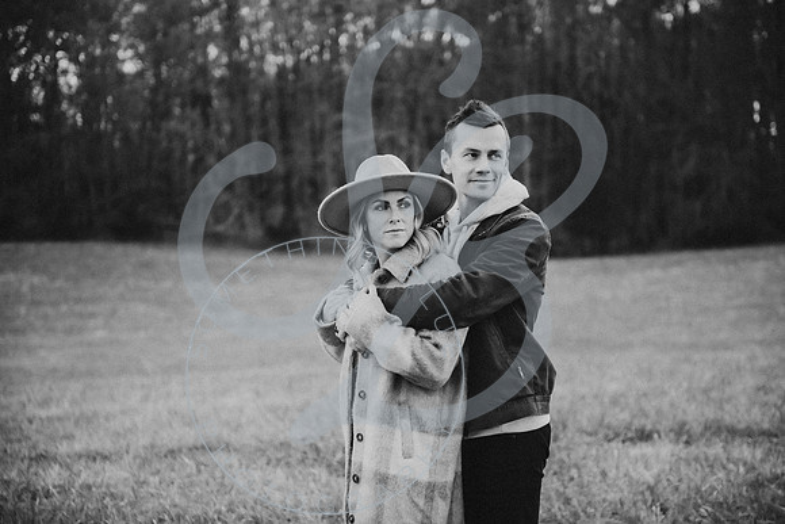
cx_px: 392
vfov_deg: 19.5
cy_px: 262
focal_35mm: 70
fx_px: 1527
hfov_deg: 28.8
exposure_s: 1/250
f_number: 2.8
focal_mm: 70
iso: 250
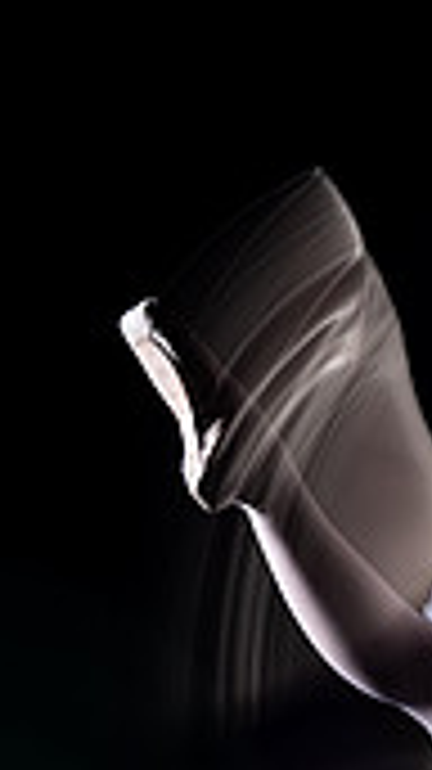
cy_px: 743
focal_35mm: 66
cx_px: 513
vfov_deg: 30.0
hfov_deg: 17.4
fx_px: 1346
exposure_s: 1
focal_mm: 24
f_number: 4.5
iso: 100
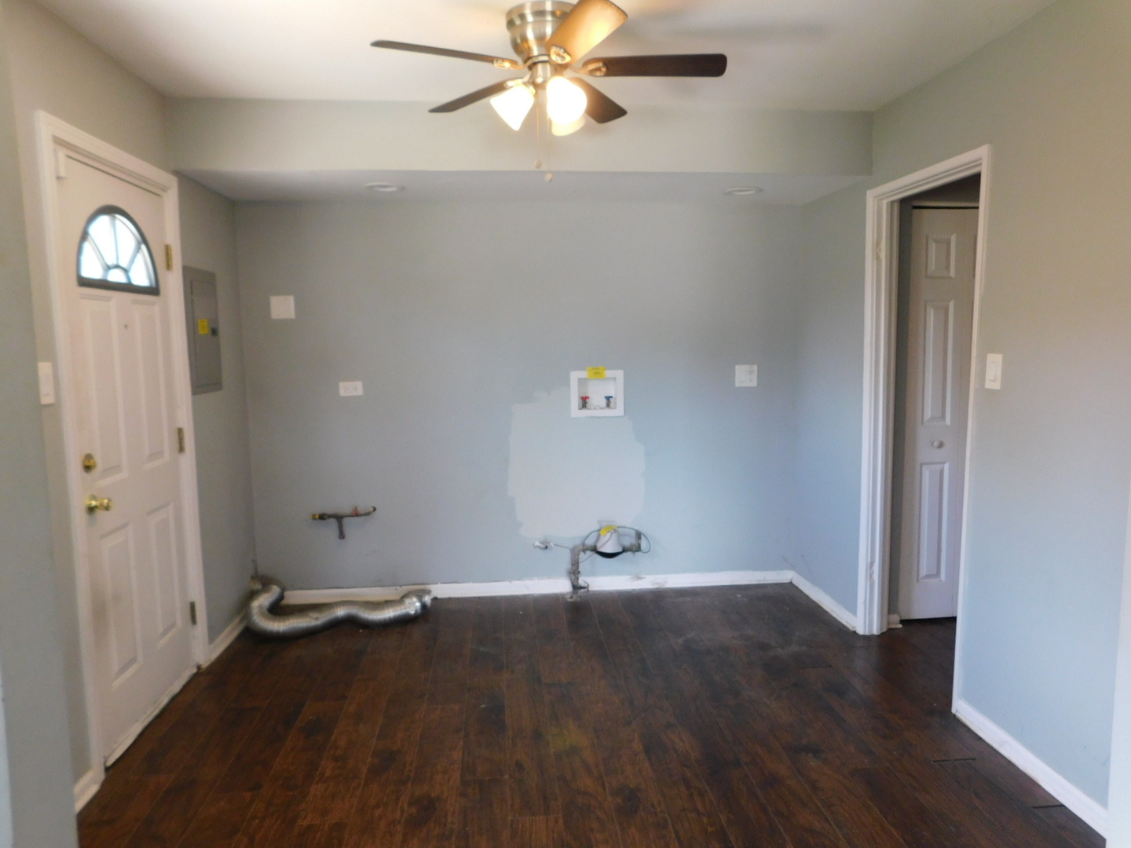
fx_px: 751
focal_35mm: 23
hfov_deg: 73.9
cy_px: 424
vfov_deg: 58.9
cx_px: 566
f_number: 3
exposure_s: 1/30
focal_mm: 4
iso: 220
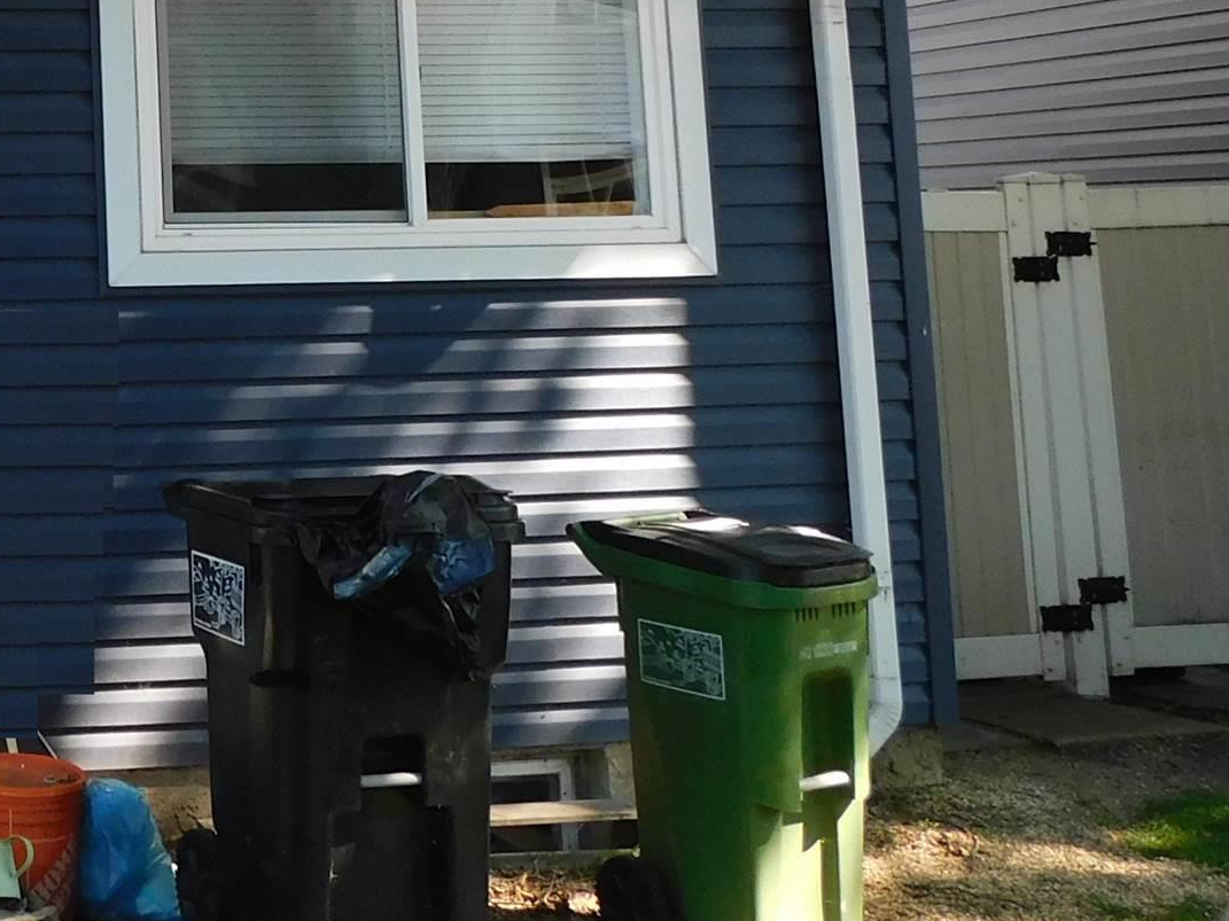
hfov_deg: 26.4
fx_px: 2343
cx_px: -213
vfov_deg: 21.1
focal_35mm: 66
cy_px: -103
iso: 125
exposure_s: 1/200
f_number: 3
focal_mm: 4
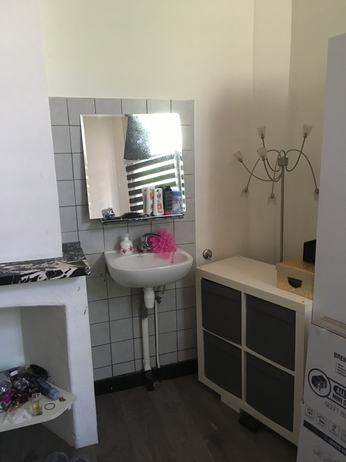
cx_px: 173
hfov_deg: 48.2
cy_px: 231
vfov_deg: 61.7
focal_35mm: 29
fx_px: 386
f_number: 2.2
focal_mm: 4.15
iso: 250
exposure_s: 1/33
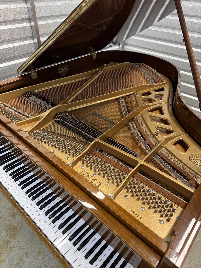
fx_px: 186
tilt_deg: -38.0
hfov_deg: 56.8
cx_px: 100
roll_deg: -0.9
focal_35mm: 24
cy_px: 134
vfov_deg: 71.6
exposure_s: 1/60
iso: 125
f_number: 1.78
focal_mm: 6.76
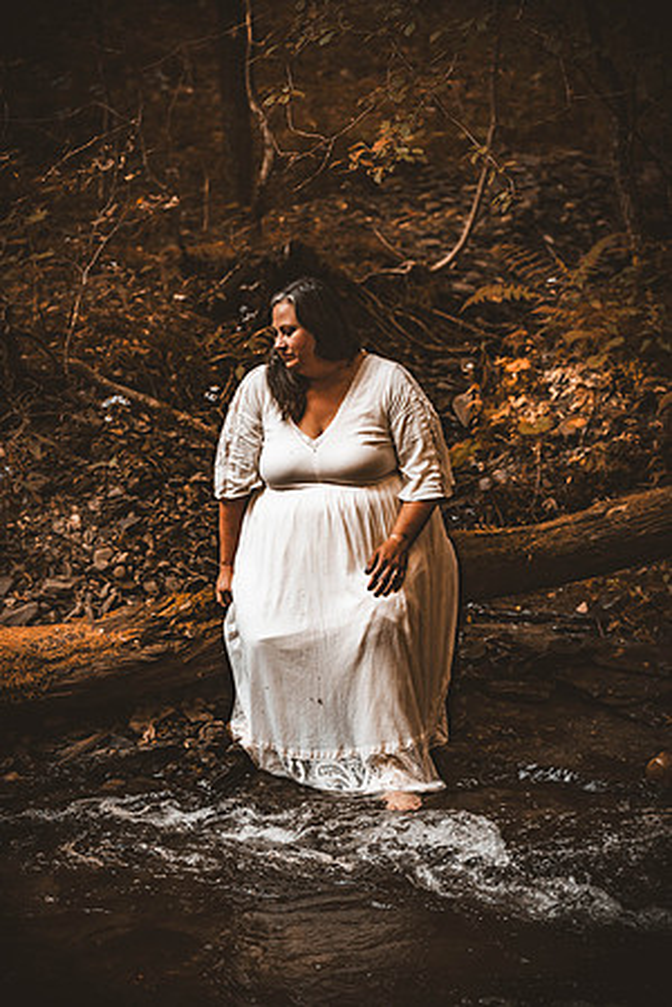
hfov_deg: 19.5
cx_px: 336
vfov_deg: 28.8
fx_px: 1960
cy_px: 504
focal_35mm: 70
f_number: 2.8
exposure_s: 1/400
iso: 1000
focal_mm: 70
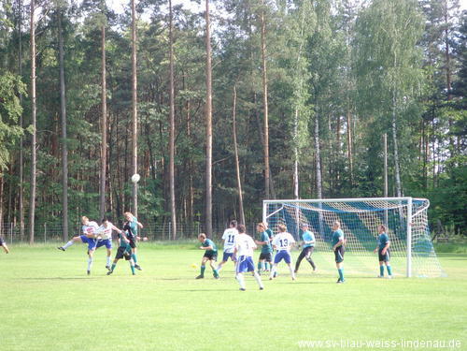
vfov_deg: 12.7
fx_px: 1578
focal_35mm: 117
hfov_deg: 16.8
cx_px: 234
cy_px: 176
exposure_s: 1/90
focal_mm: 19.8
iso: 100
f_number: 4.5
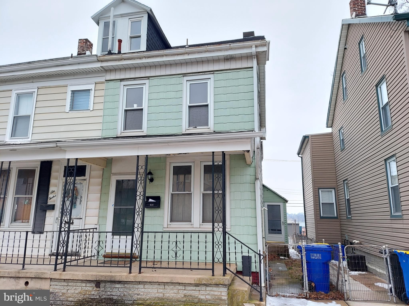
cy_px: 153
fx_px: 284
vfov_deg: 56.8
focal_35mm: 24
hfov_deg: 71.6
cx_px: 204
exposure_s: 1/122
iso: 50
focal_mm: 5.23
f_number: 1.8
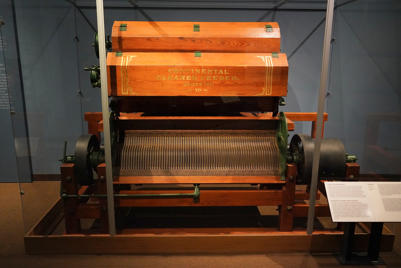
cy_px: 134
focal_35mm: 31
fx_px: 345
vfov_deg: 42.3
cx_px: 200
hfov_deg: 60.3
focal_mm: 31
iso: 8000
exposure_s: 1/100
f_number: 4.5
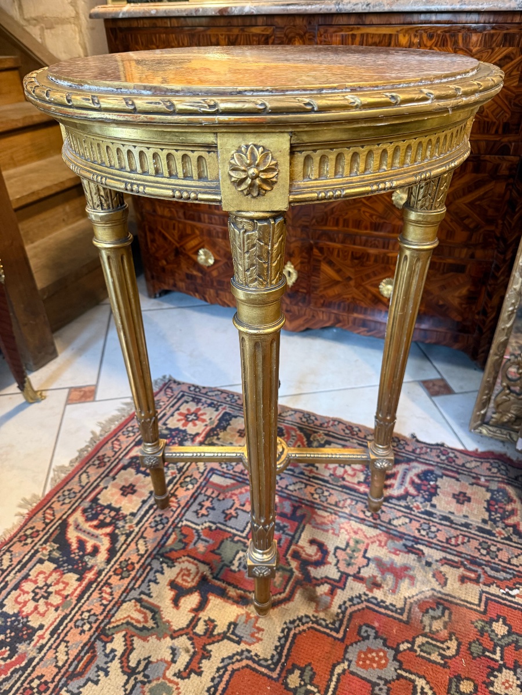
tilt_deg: -34.0
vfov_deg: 71.6
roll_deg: +2.0
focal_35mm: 24
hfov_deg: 56.8
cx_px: 261
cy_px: 348
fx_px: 483
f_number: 1.78
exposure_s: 1/50
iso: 320
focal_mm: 6.76
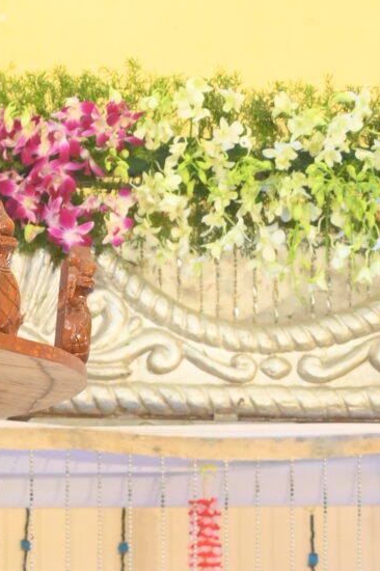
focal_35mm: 312
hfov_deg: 4.4
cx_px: -324
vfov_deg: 6.5
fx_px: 4946
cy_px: 873
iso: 1600
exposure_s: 1/160
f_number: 4
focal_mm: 67
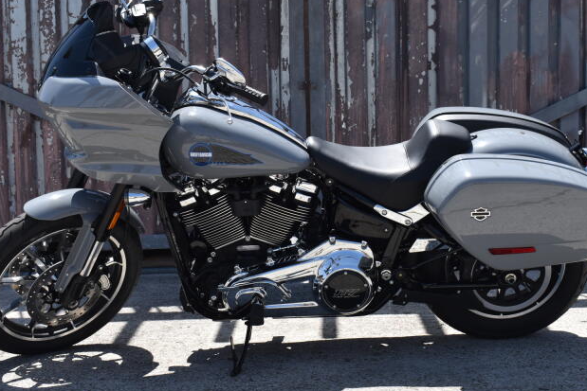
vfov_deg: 21.9
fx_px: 1011
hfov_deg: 32.4
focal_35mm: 62
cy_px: 180
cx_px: 311
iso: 110
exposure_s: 1/250
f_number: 8
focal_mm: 32
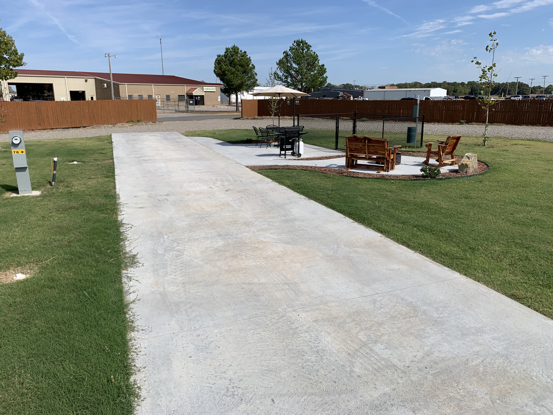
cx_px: 276
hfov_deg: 67.3
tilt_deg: -15.5
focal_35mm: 26
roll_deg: +0.6
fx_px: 415
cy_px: 208
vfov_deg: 53.1
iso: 25
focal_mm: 4.25
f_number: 1.8
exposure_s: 1/3788
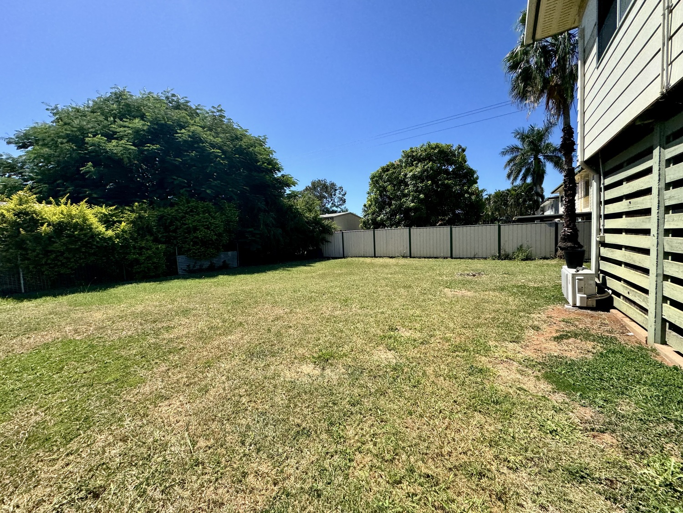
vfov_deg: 85.7
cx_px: 342
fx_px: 276
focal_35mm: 14
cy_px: 256
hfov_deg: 102.1
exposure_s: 1/1506
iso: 50
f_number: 2.2
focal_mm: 2.22
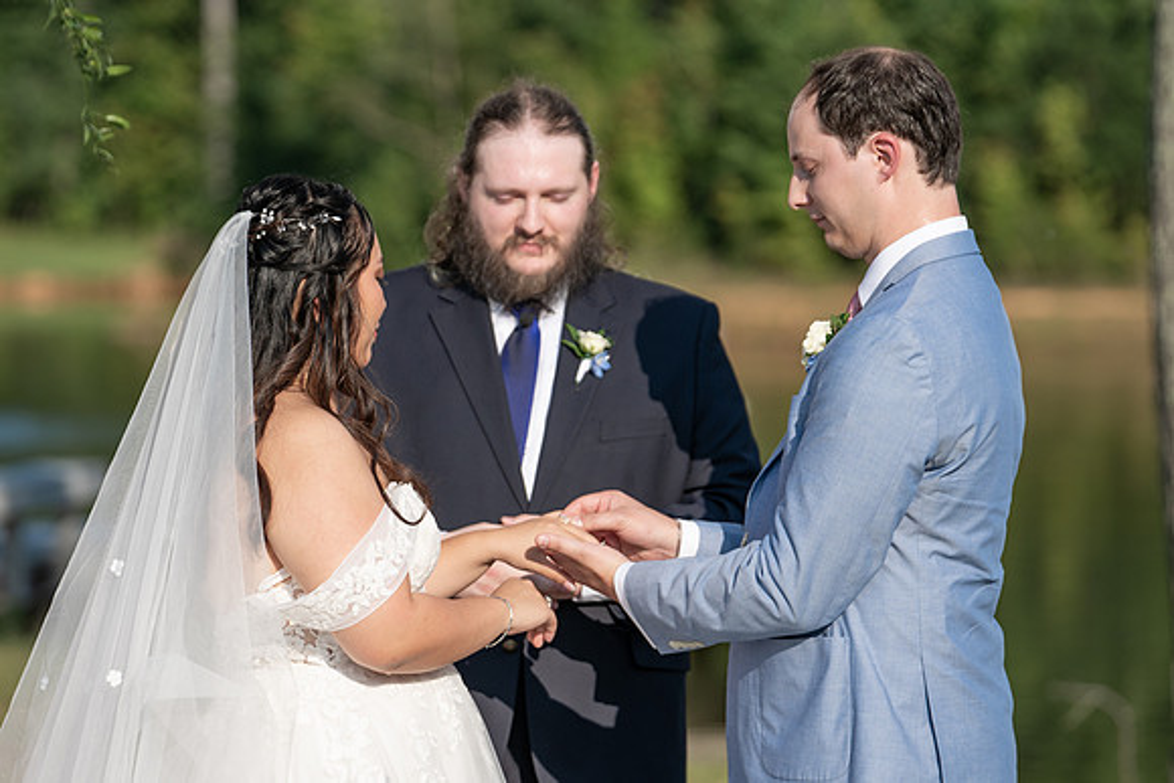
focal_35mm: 203
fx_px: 6606
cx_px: 510
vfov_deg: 6.8
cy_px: 402
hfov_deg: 10.2
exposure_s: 1/1000
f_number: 4
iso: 100
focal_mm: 173
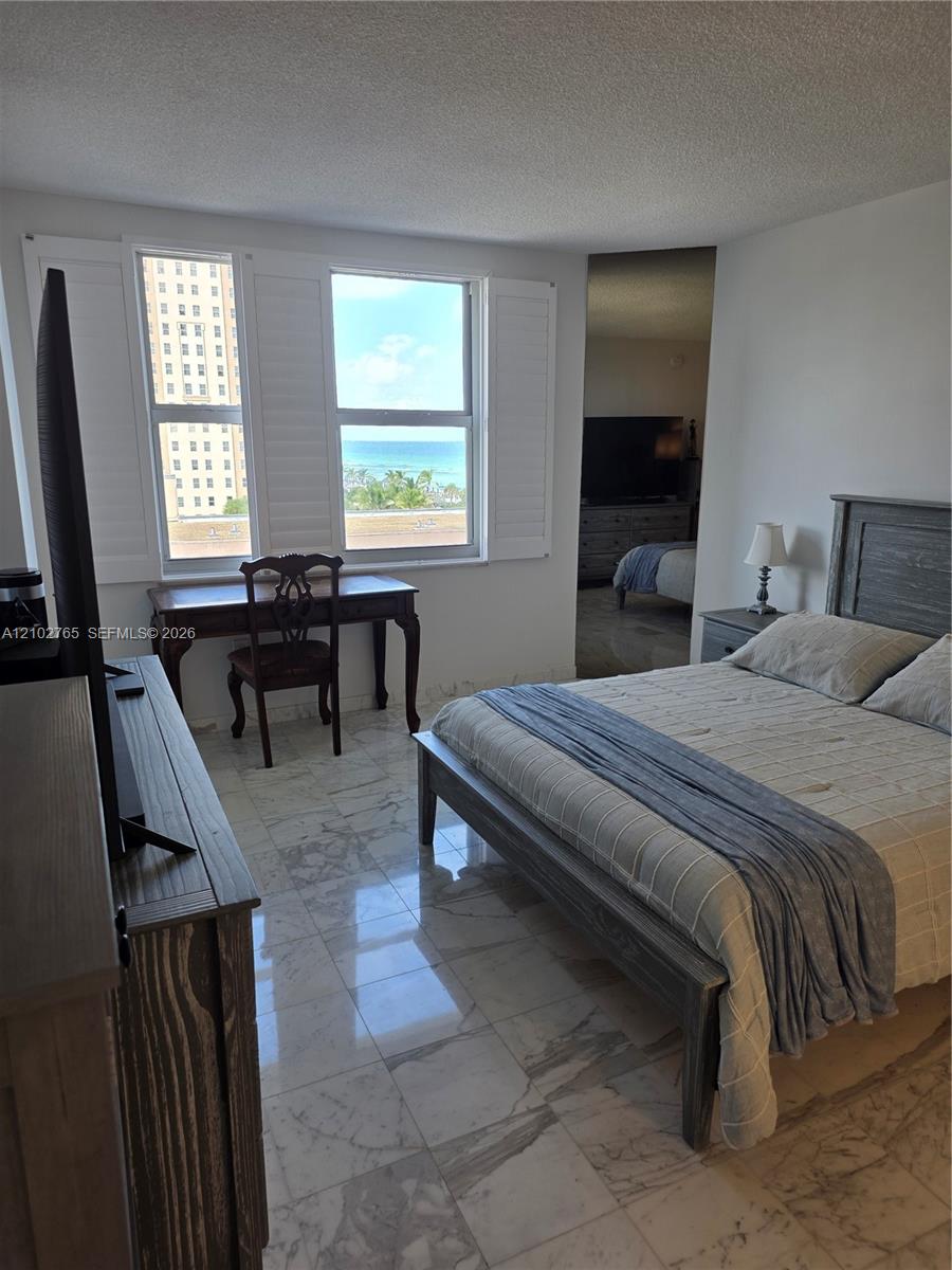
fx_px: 843
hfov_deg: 58.9
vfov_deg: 73.9
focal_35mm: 23
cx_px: 476
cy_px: 635
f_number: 1.7
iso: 40
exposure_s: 1/120
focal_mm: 6.25
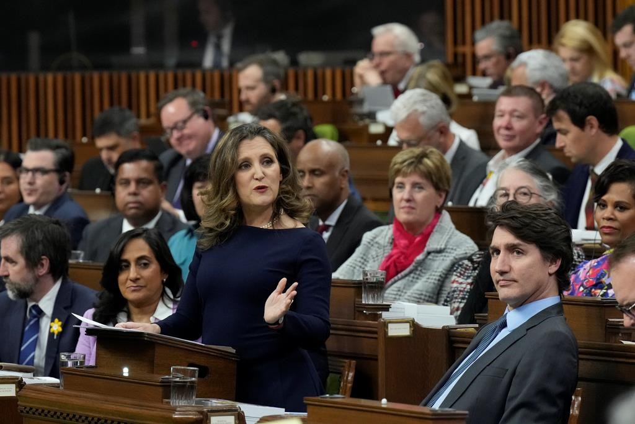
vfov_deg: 4.4
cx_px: 318
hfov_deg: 6.5
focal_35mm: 315
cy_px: 212
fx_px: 5557
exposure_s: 1/125
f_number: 5.6
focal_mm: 210
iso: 5000
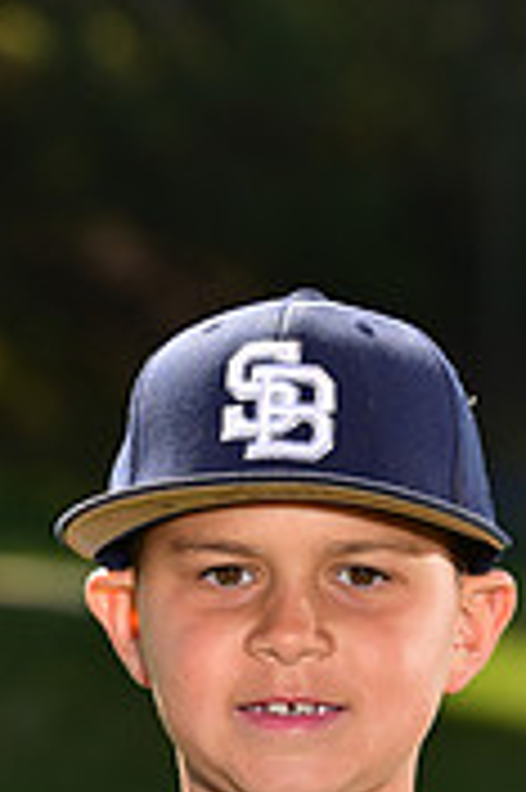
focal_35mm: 445
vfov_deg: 4.6
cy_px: 972
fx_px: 9771
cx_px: 272
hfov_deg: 3.1
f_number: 5.6
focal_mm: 135
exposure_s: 1/250
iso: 80
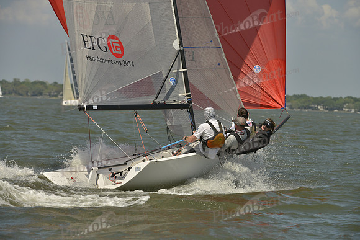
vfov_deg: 6.2
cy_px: 120
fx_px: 2200
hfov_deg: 9.4
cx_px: 180
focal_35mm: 220
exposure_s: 1/1600
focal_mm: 220
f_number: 9
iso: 280
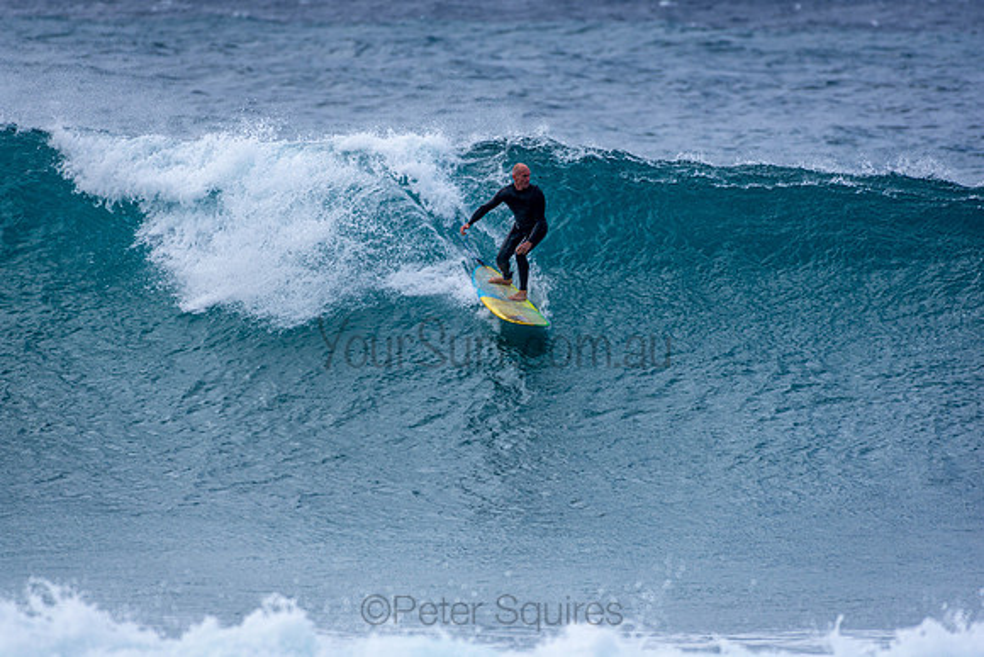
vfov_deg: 1.8
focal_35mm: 750
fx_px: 20504
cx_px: 492
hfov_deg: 2.7
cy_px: 328
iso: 250
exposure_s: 1/1600
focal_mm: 500
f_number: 5.6
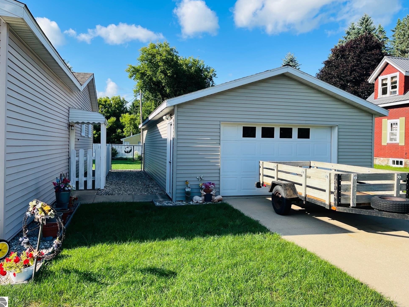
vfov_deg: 51.4
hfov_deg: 65.3
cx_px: 207
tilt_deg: +1.1
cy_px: 150
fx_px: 319
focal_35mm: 27
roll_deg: -0.4
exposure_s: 1/1957
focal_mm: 5.1
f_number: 1.6
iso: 50
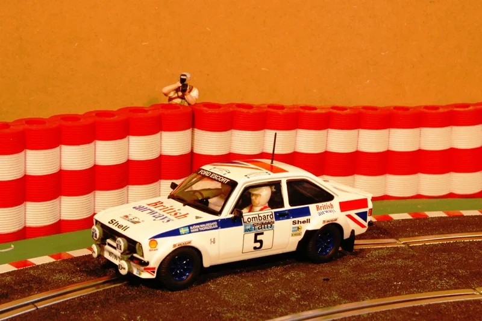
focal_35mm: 75
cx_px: 241
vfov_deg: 18.2
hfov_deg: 27.0
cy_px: 160
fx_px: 1003
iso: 800
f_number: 20
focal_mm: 50
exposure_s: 1/30
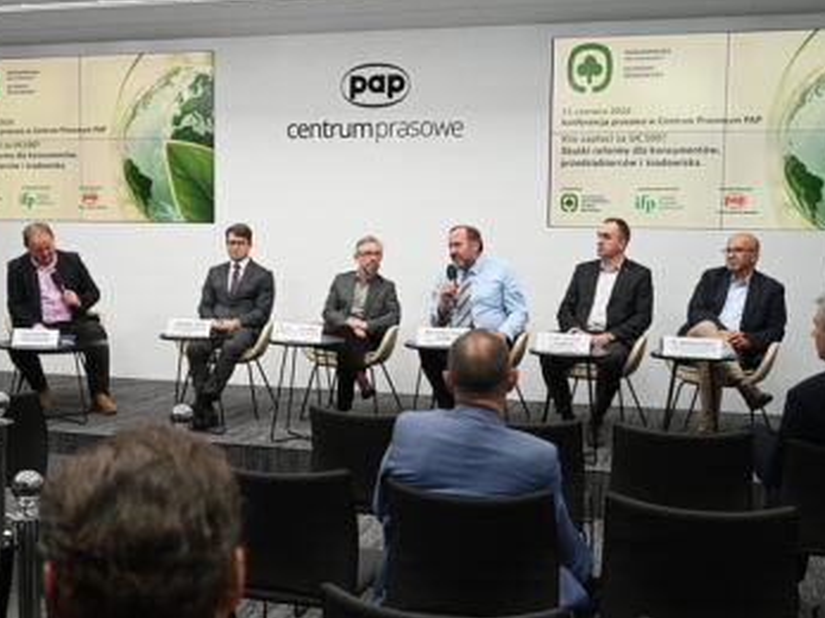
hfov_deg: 45.8
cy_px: 308
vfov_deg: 35.1
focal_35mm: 41
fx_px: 977
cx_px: 402
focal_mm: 37
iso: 1000
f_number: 5.6
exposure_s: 1/160
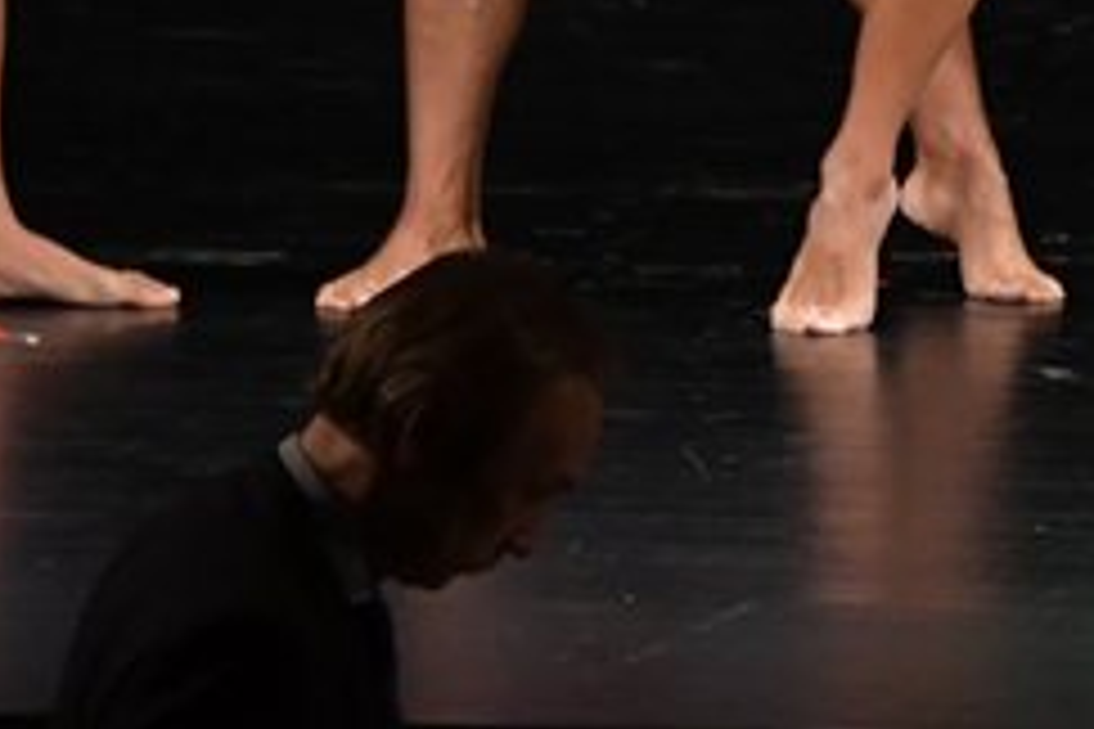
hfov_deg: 2.5
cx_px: 1627
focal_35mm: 813
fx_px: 24704
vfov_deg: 1.7
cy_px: -338
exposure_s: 1/400
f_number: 5.6
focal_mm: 170
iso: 3200
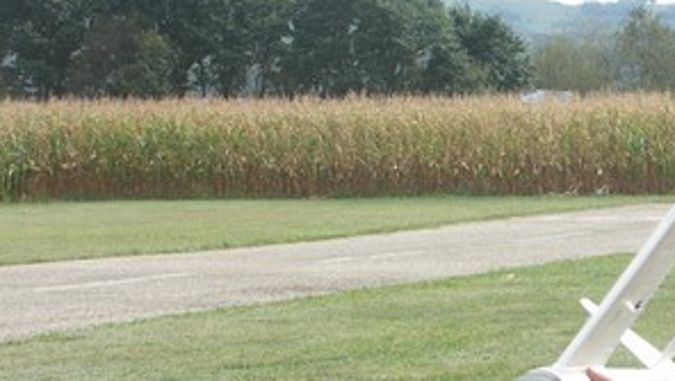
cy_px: 484
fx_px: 2794
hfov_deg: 13.3
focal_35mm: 156
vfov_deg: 7.7
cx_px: 871
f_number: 5
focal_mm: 13.7
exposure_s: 1/250
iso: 100
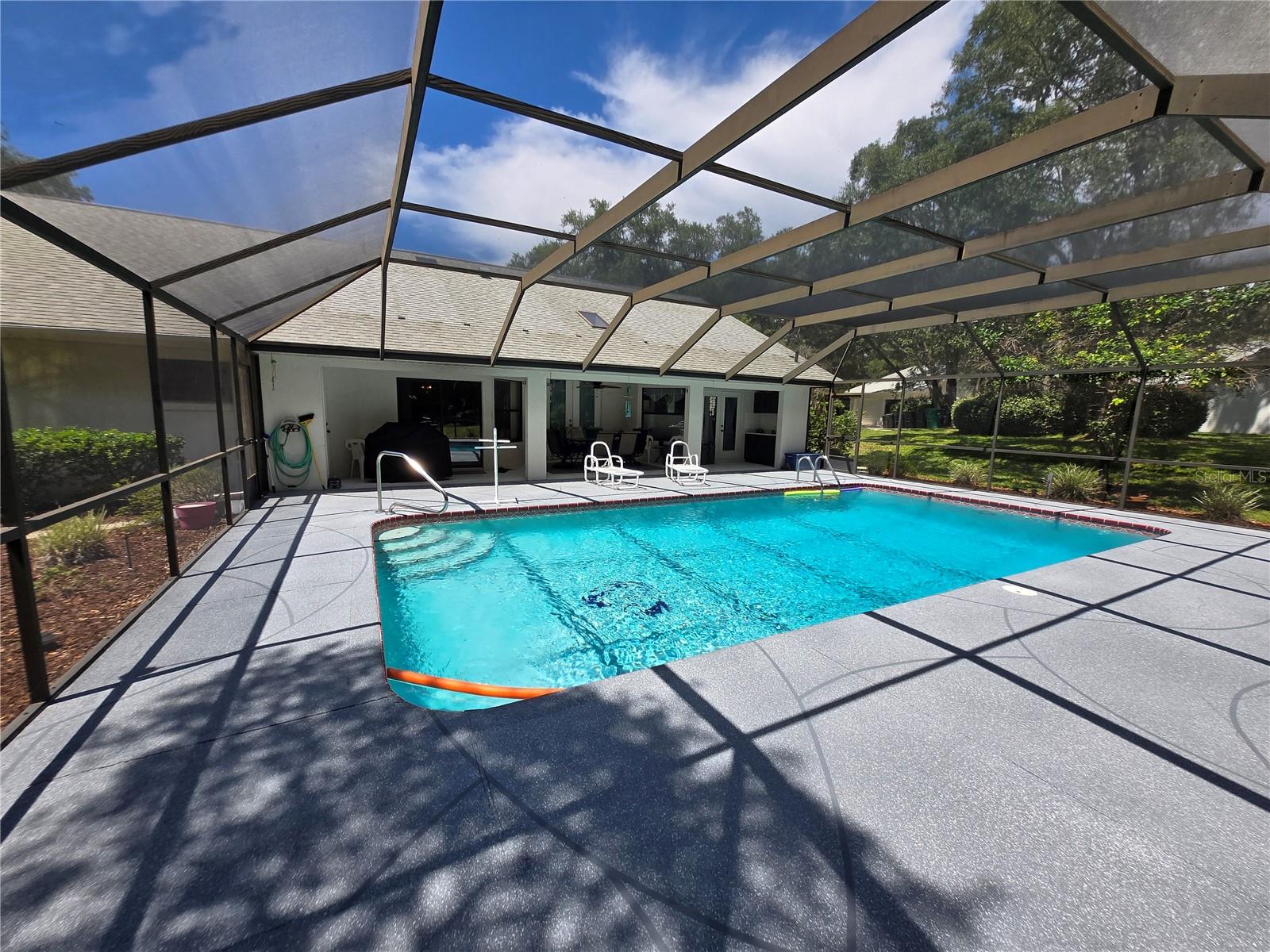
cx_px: 635
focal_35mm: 13
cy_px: 476
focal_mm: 1.7
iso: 25
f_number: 2.2
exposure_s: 1/634
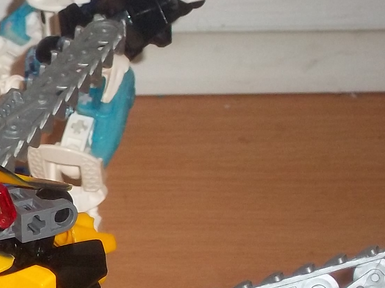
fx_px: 2291
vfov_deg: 7.2
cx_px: -239
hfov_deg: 9.3
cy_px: 190
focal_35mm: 206
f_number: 3.9
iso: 160
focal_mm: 10.1
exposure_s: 1/40
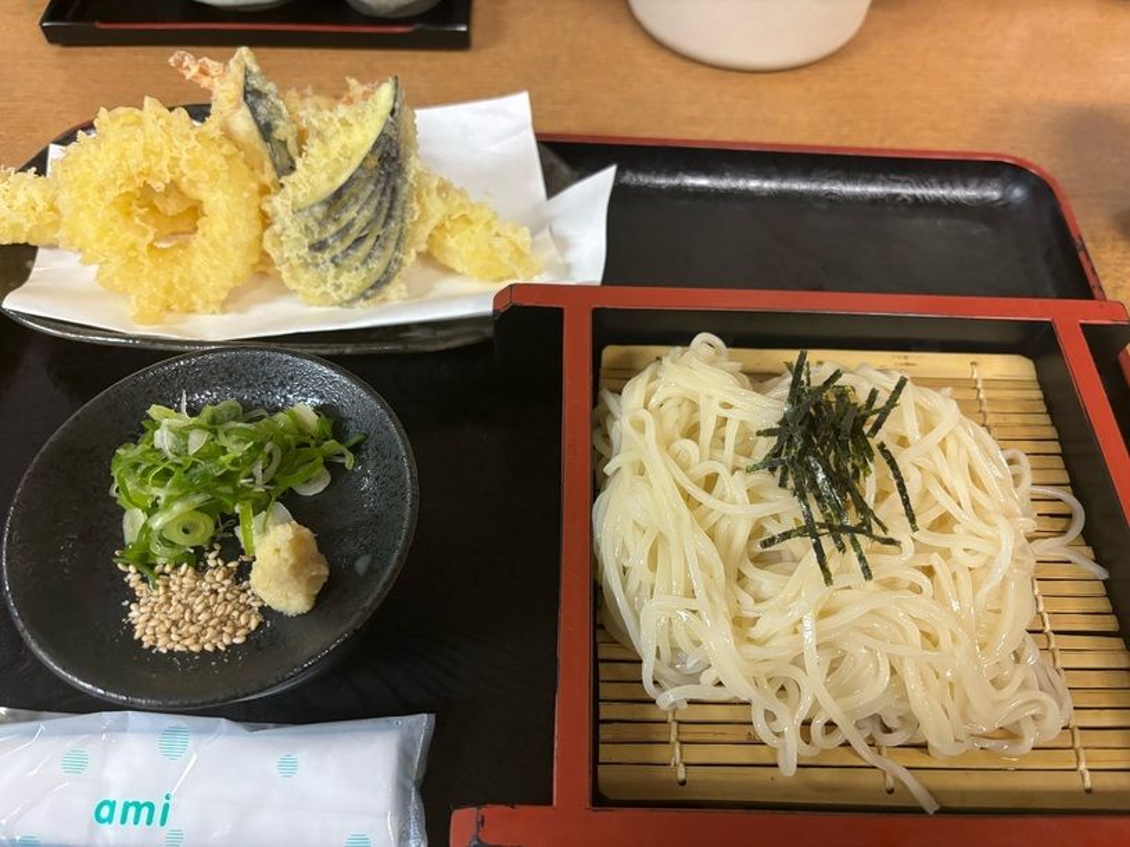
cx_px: 565
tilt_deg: -56.1
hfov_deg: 67.3
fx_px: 849
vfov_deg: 53.1
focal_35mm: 26
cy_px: 424
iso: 400
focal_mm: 5.96
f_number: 1.6
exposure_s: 1/40
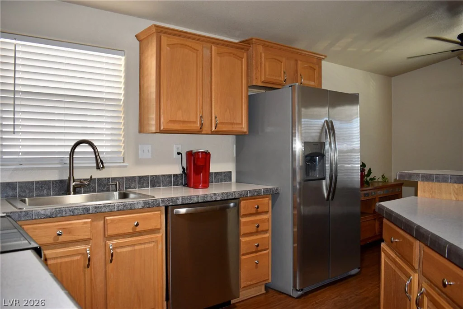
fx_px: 347
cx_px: 232
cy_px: 154
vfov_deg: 48.0
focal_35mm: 27
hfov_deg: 67.4
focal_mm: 18
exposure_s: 1/100
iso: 800
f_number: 5
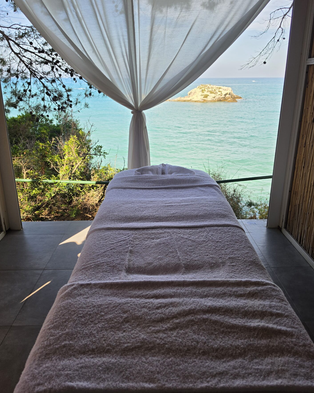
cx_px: 160
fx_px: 302
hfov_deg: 54.9
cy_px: 184
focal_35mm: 26
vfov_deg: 66.0
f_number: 1.4
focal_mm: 6.5
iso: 64
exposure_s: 1/3026
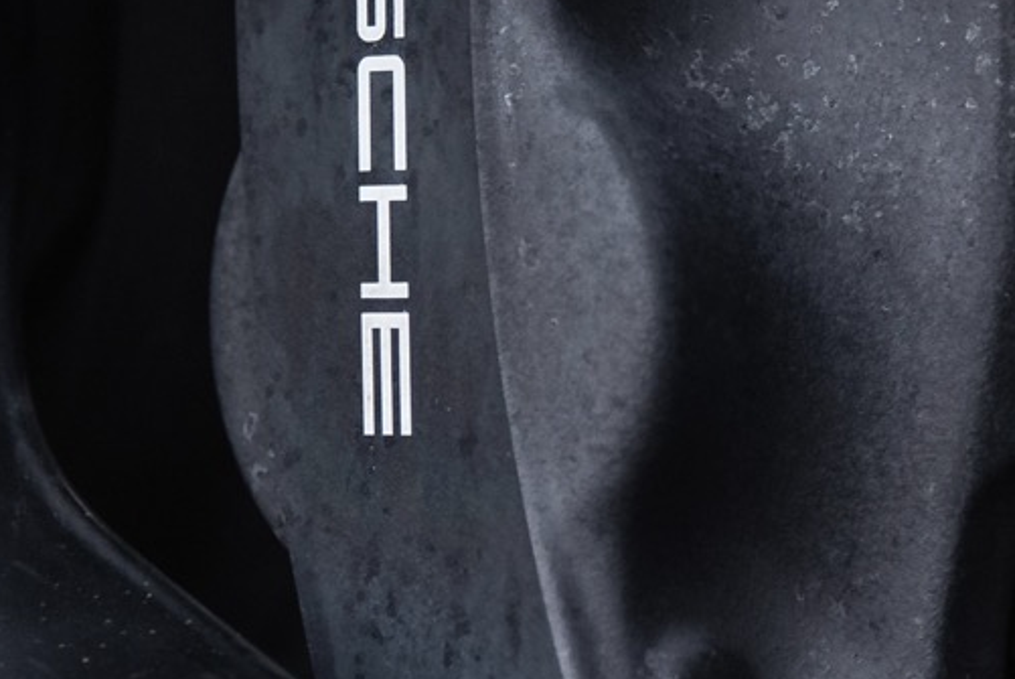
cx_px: 405
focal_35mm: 240
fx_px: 6772
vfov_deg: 5.7
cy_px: 93
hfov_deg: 8.6
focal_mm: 50
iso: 500
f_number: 2.8
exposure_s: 1/200
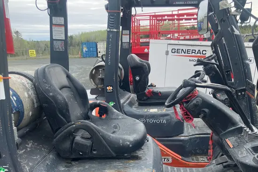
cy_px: 144
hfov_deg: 49.5
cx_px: 129
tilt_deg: -20.5
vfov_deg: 33.0
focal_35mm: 39
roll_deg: +1.3
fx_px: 280
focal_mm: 3.99
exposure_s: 1/511
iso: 32
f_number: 1.8
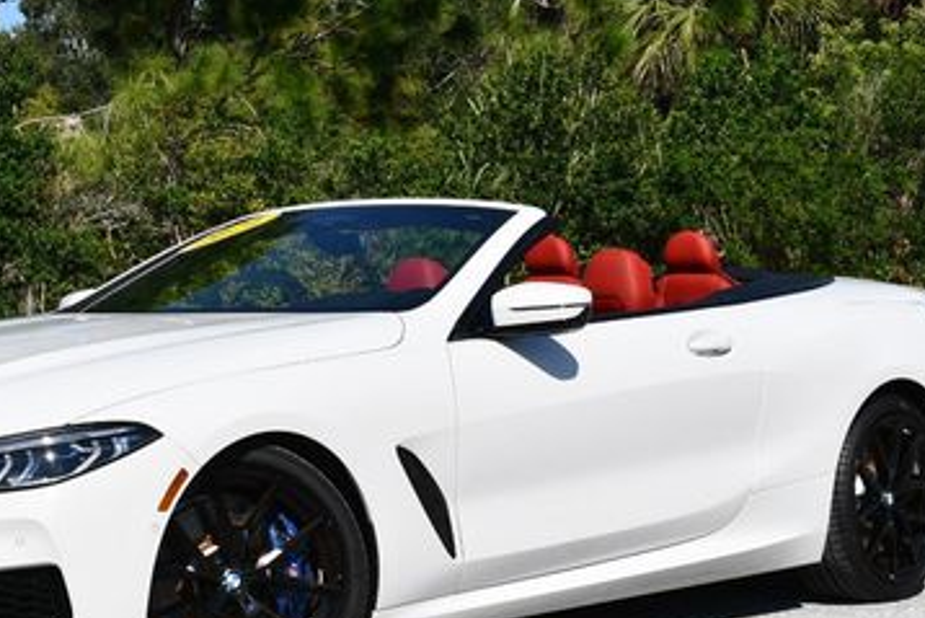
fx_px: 2390
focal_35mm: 93
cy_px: 256
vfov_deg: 14.7
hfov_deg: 21.8
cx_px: 318
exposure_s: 1/320
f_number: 9
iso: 100
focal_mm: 26
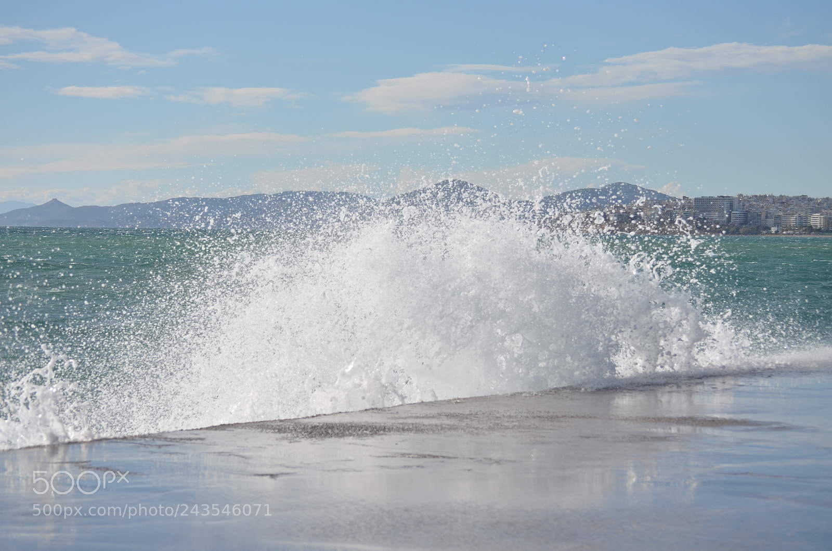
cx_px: 416
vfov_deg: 14.0
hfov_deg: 21.0
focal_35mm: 98
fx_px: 2248
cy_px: 276
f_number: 7.1
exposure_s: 1/640
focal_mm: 65
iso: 100
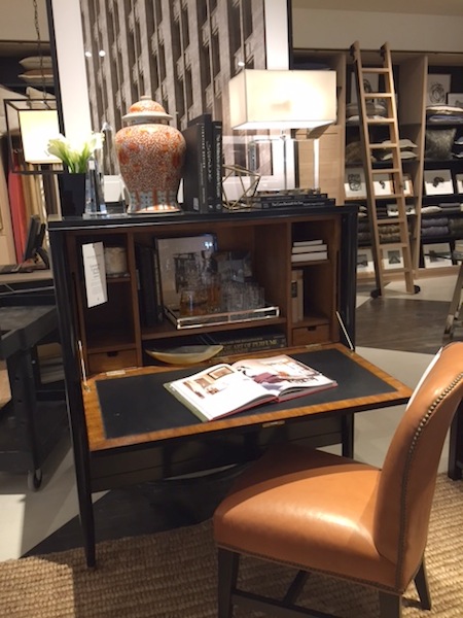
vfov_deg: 61.7
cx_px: 232
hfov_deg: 48.2
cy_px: 309
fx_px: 517
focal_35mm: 29
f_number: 2.2
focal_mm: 4.15
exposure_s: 1/30
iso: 80
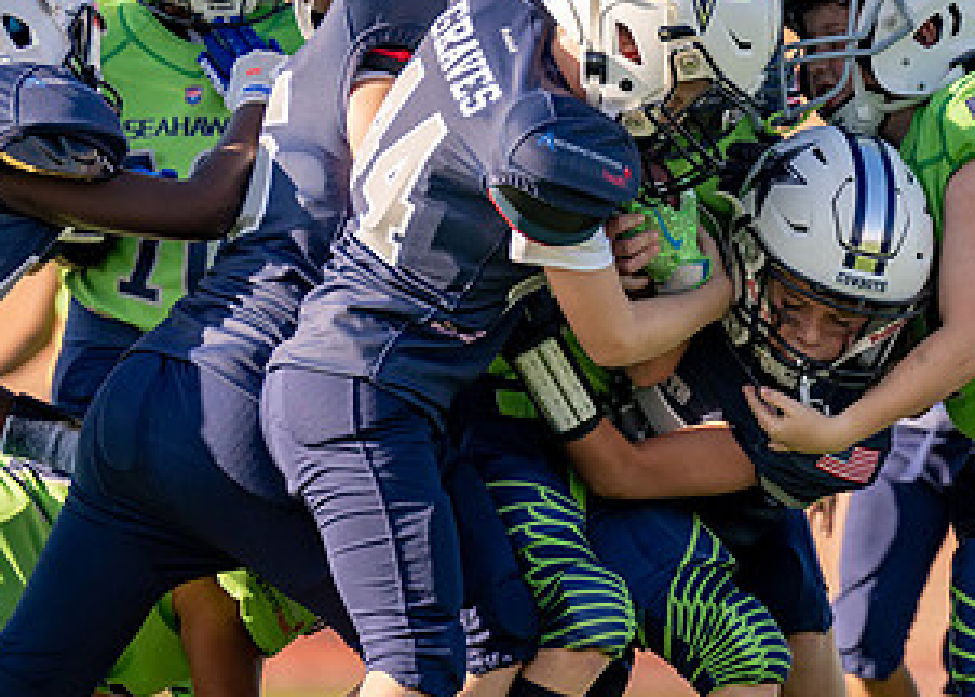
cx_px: 819
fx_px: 17667
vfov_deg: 2.3
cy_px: 374
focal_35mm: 638
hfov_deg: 3.2
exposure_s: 1/1250
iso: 160
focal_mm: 280
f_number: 4
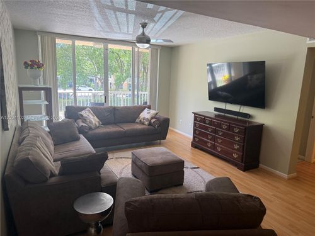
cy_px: 118
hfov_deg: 71.6
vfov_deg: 56.8
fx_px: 218
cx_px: 158
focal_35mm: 24
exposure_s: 1/120
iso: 160
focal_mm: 6.76
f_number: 1.78
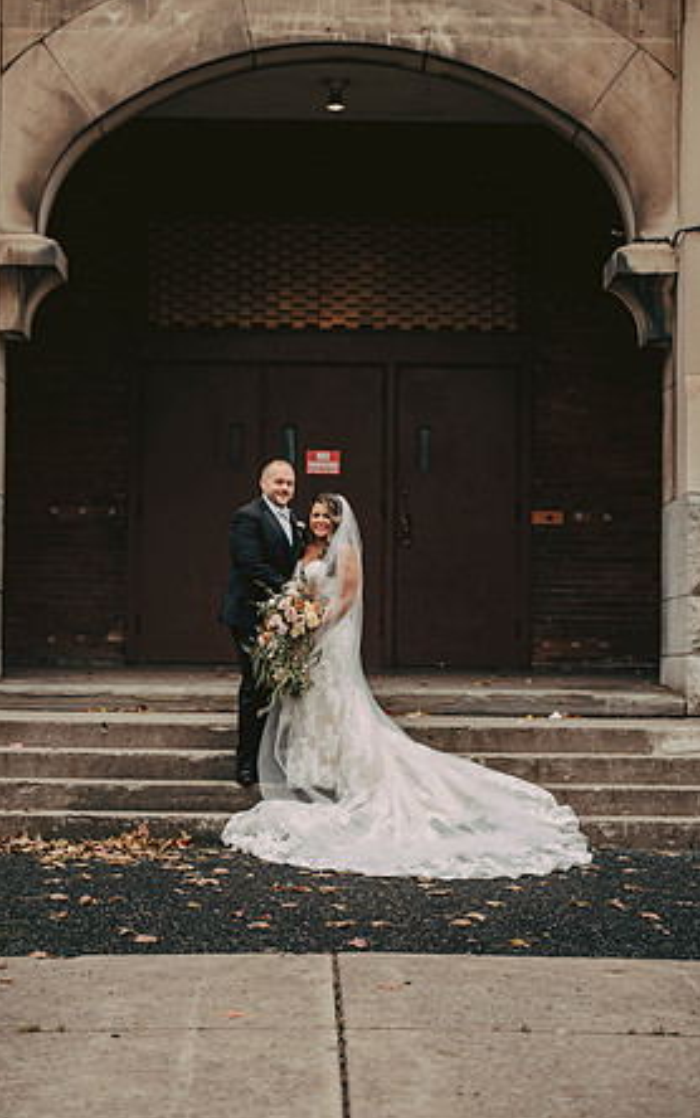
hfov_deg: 13.8
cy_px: 556
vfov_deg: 21.9
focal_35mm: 95
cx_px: 325
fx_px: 2896
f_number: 3.2
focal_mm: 92
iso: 800
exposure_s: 1/640
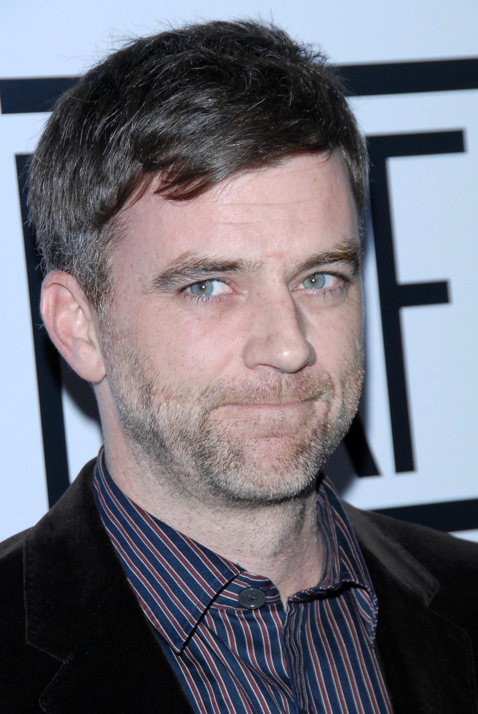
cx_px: 239
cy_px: 357
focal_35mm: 180
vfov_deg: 11.4
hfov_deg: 7.6
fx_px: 3576
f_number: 7.1
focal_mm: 120
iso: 400
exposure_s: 1/250
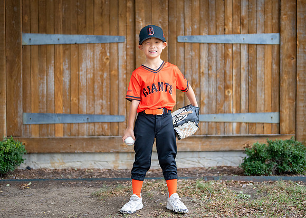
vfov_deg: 22.0
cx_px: 150
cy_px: 95
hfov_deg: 30.5
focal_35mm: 65
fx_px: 561
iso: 500
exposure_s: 1/640
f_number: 1.2
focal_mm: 50
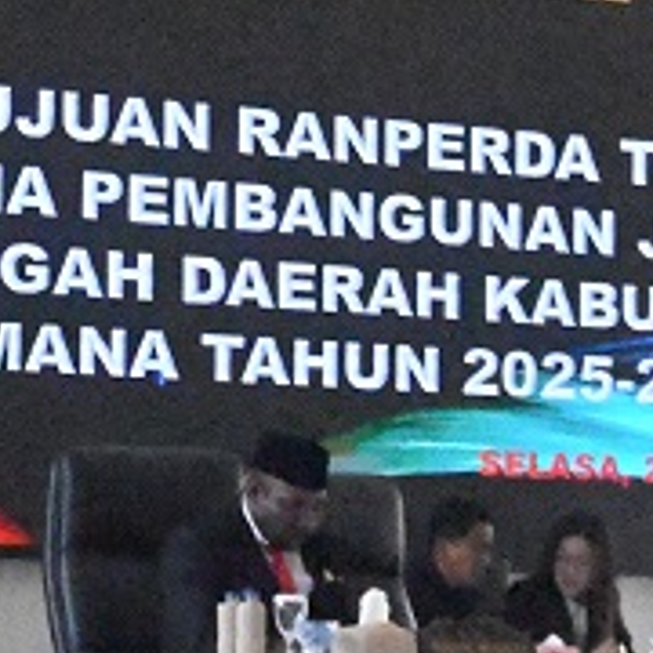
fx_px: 7256
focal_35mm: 340
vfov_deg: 5.1
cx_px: 232
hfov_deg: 5.2
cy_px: 151
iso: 51200
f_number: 13
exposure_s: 1/1000
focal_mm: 60
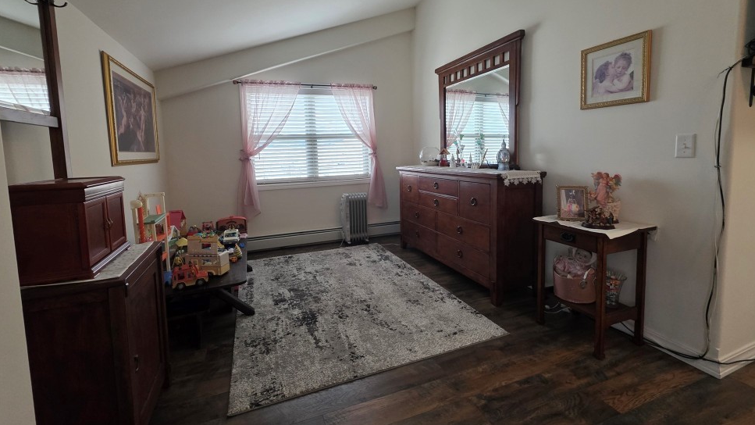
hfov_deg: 103.0
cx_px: 372
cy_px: 180
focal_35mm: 15
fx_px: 300
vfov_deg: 70.1
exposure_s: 1/60
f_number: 1.9
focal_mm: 2.2
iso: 500
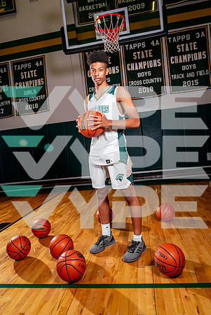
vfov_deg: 73.7
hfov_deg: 53.2
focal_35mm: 24
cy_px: 158
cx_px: 106
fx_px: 210
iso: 200
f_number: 8
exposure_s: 1/60
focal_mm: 24
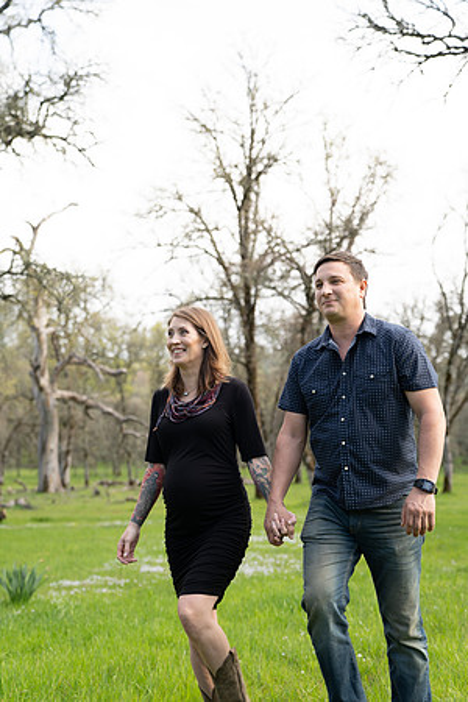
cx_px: 234
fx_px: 975
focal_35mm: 50
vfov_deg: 39.6
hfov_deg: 27.0
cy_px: 351
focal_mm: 50
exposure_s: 1/250
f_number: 2.8
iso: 200
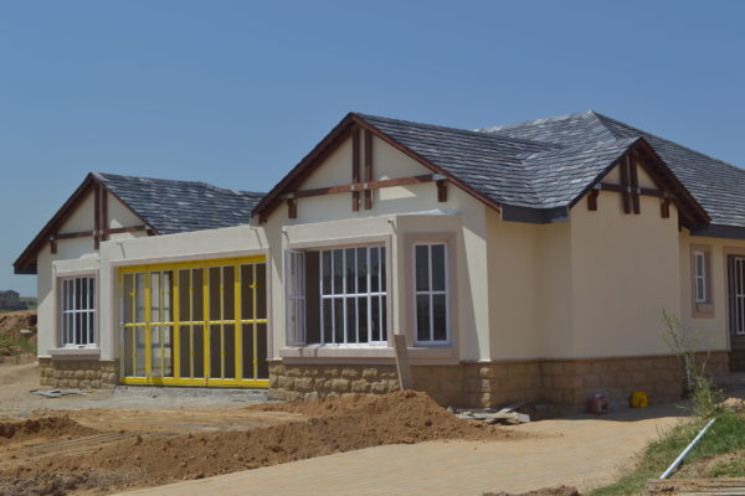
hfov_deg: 33.4
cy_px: 248
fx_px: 1242
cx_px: 372
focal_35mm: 60
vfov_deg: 22.6
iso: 100
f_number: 9
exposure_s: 1/320
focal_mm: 40
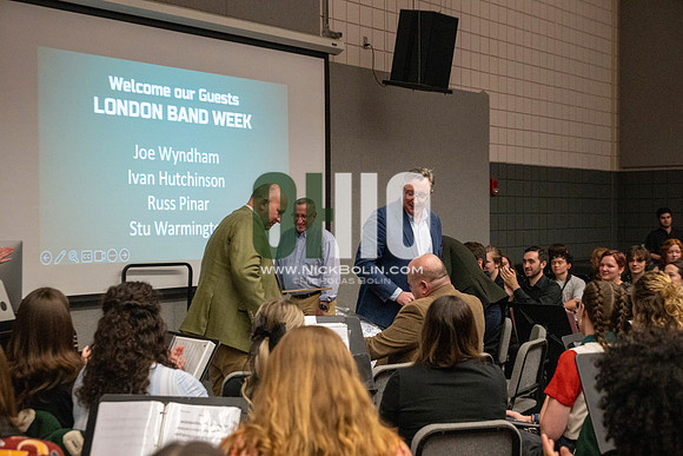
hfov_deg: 34.5
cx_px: 342
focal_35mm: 58
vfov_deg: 23.4
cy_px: 228
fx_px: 1101
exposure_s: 1/500
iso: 10000
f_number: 4
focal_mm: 58
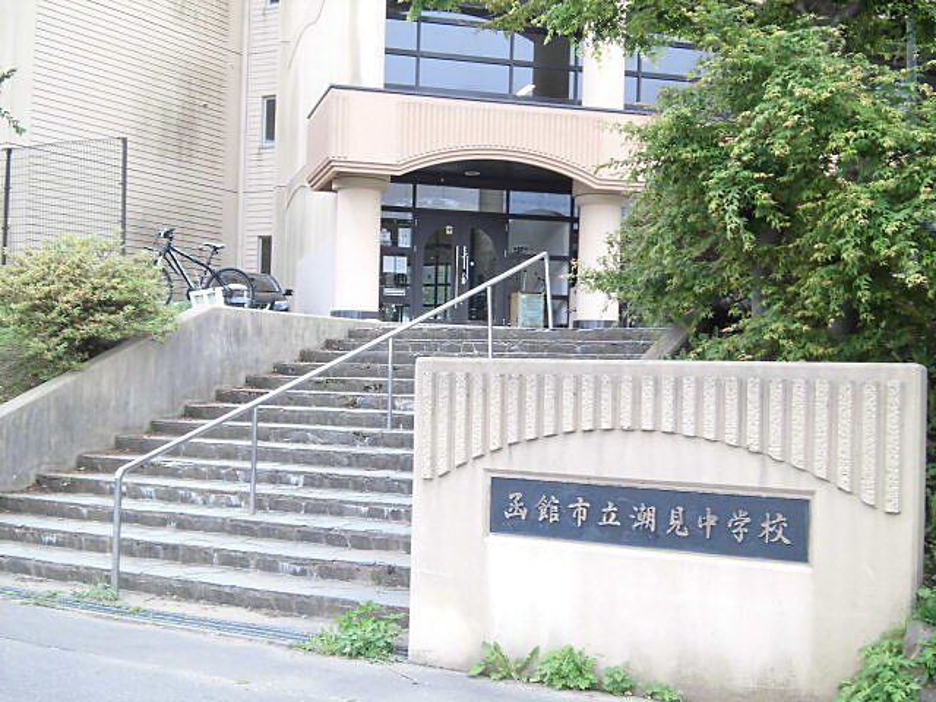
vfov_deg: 30.9
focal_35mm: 47
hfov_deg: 40.4
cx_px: 468
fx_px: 1271
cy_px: 351
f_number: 3.4
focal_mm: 8.3
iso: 100
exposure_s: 1/60
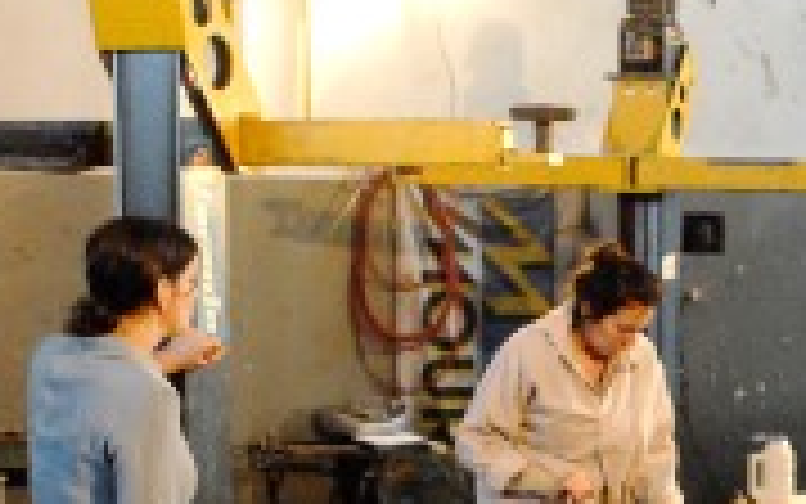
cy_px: 472
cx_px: 905
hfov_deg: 21.3
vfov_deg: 14.1
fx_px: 2022
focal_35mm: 92
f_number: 4
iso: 1250
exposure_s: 1/60
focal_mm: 24
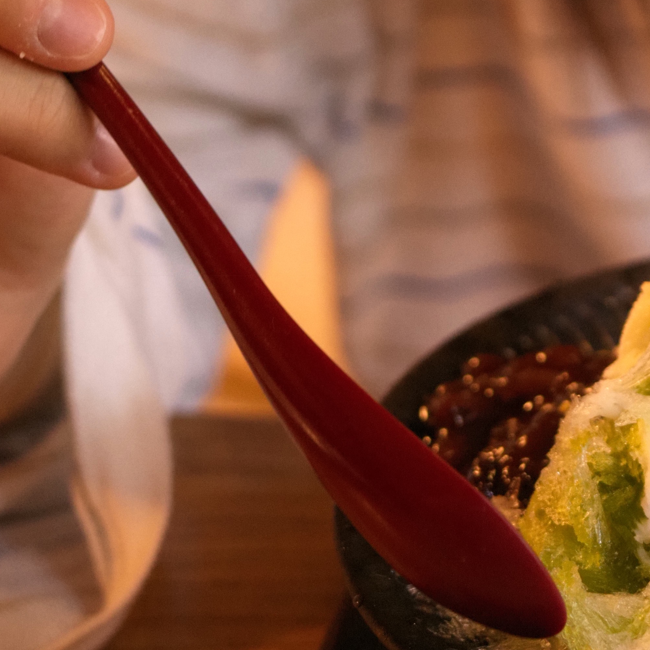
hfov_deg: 13.1
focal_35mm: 128
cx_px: 857
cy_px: -228
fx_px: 2719
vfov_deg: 13.1
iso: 3200
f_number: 4
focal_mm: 45
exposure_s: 1/90
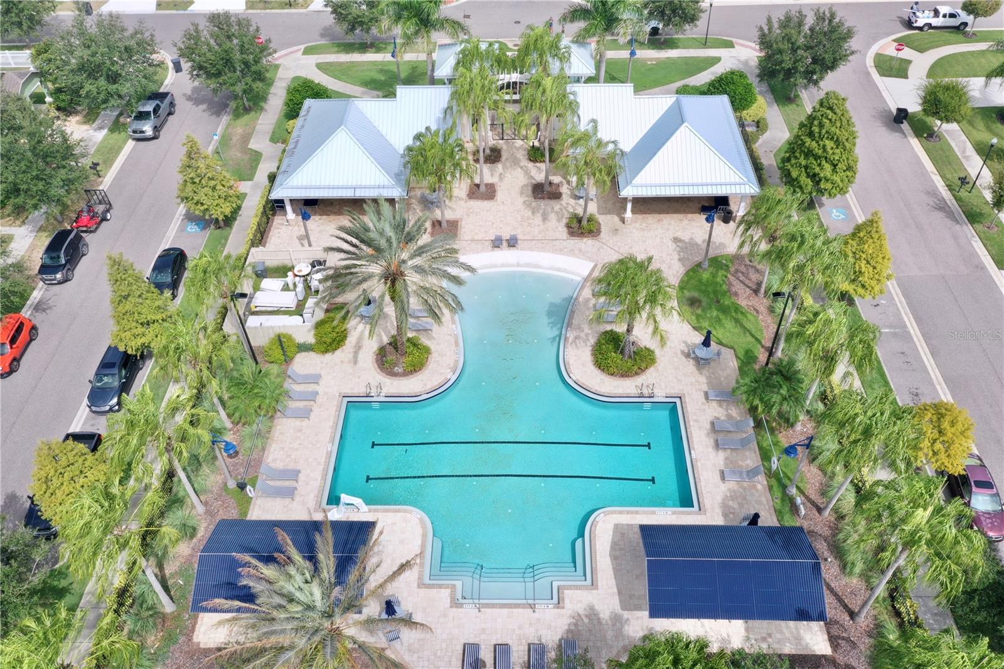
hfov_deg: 65.5
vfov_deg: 46.4
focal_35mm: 28
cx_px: 502
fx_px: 781
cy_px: 334
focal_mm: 10.26
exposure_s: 1/200
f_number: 9
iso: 100
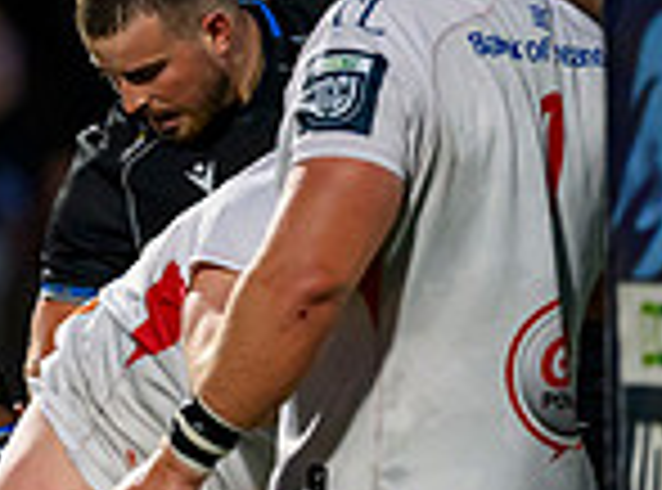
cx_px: -583
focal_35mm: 1880
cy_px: 246
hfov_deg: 1.1
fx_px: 35807
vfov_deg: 0.8
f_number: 3.2
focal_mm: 400
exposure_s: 1/1600
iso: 4000
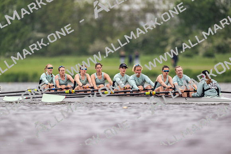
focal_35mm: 600
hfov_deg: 3.4
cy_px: 77
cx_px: 116
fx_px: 3851
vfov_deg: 2.3
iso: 720
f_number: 4
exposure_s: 1/2000
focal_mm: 600
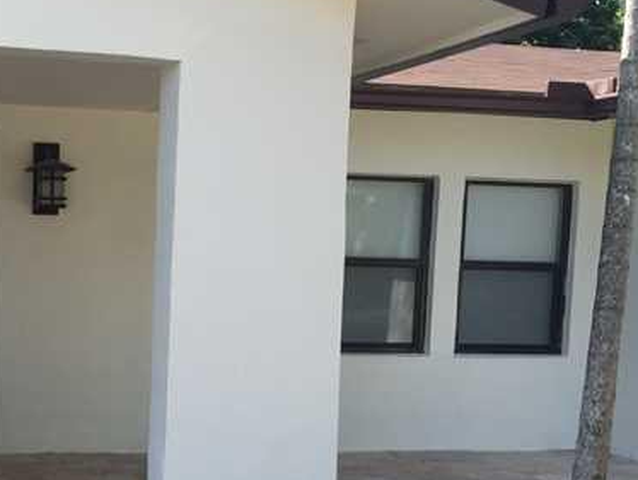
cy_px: 357
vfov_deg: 23.4
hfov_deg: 30.2
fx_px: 1143
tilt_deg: -3.7
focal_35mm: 62
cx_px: 97
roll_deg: -2.6
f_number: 2.2
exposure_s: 1/527
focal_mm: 4.15
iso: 32
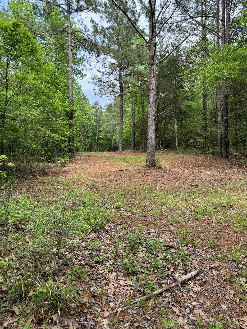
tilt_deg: -1.5
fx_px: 228
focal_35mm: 24
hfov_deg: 56.8
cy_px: 164
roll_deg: -0.9
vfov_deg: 71.6
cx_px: 124
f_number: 1.78
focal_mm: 6.76
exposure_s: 1/773
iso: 80
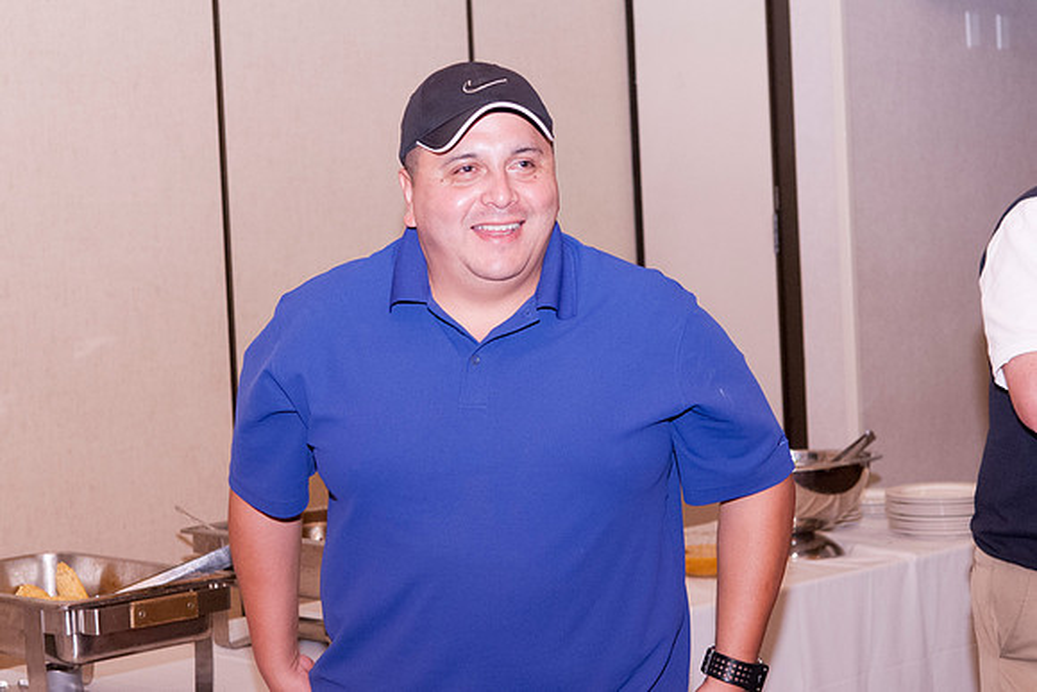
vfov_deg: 17.7
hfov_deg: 26.3
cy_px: 296
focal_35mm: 77
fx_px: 2222
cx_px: 516
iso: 1250
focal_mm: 44
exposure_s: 1/100
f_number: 4
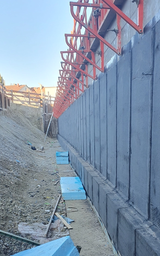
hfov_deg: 28.8
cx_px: 116
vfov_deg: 43.8
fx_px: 307
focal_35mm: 44
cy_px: 191
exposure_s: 1/129
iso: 50
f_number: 2.4
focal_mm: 4.32
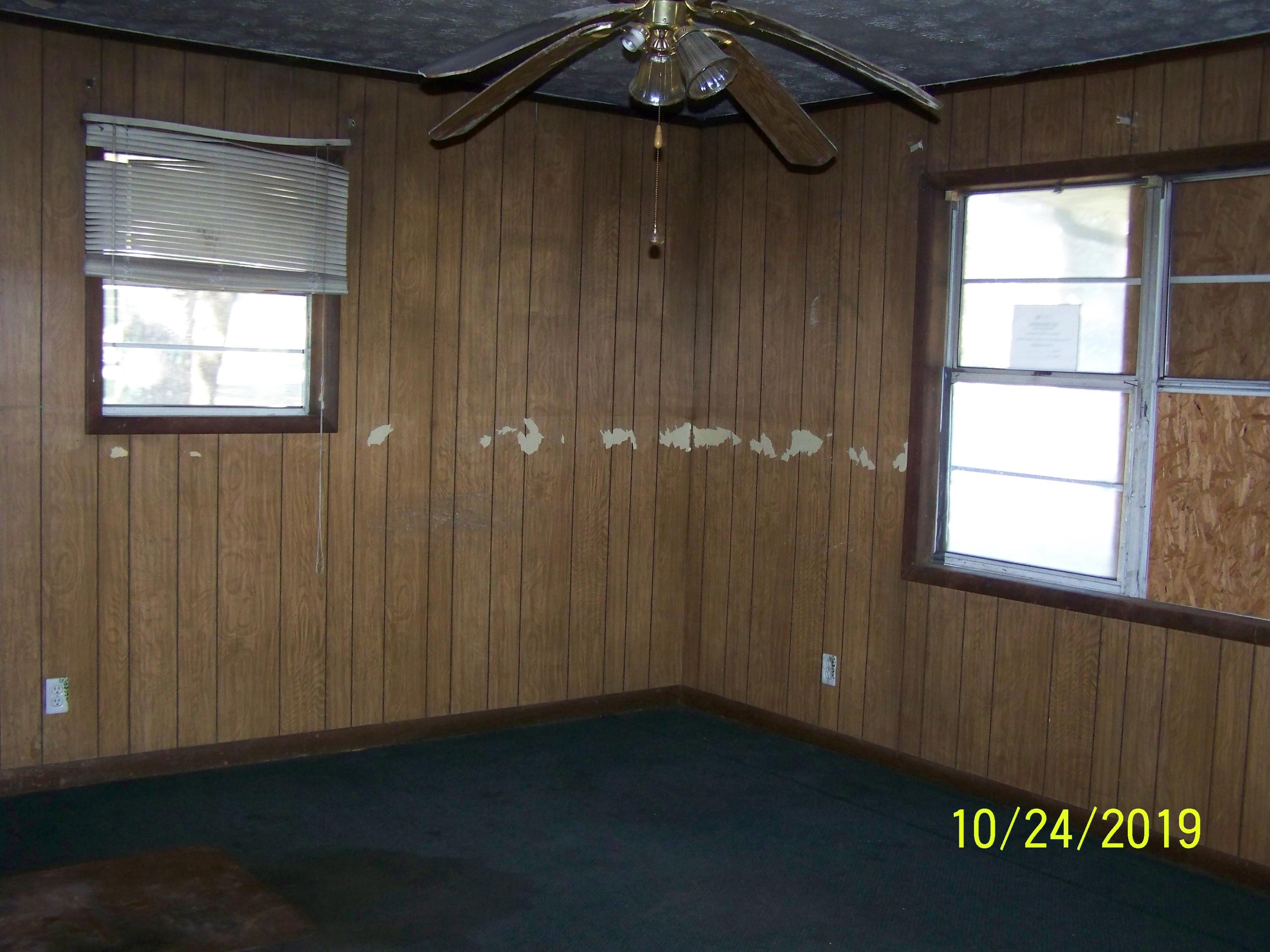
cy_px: 476
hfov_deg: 49.0
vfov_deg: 37.7
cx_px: 635
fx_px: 1394
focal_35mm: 38
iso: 200
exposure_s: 1/30
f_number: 2.8
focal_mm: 6.3
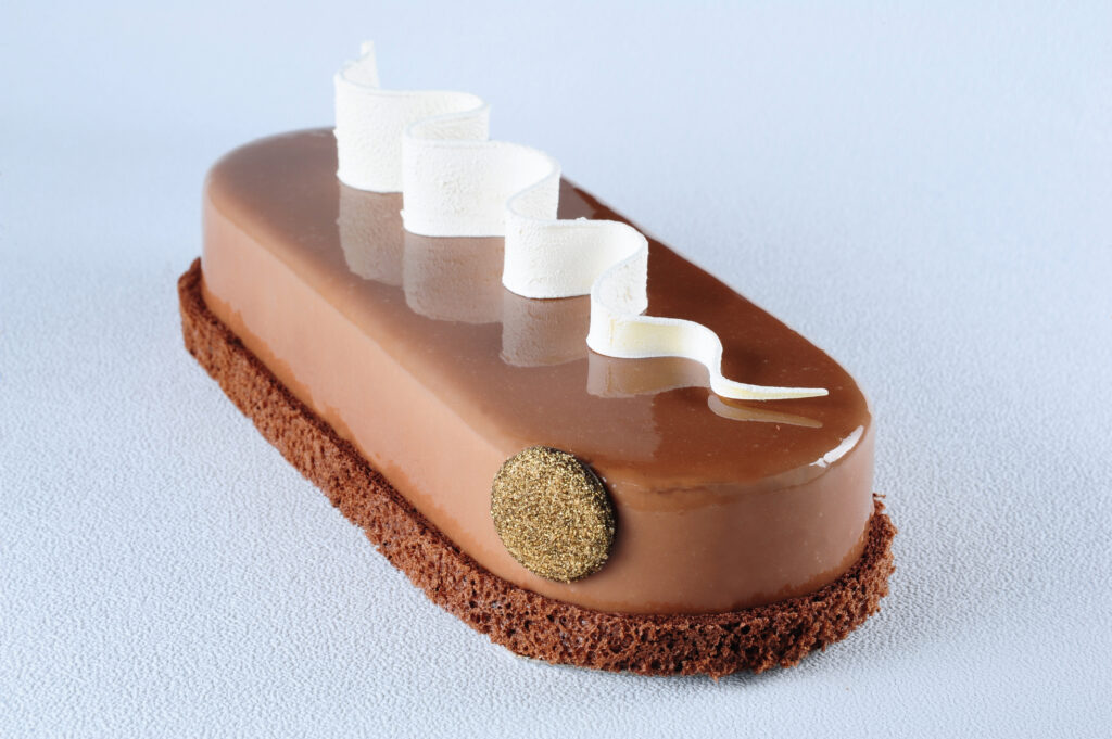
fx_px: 3704
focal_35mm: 120
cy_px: 370
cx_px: 556
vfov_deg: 11.4
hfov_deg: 17.1
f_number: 20
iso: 200
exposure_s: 1/100
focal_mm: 120
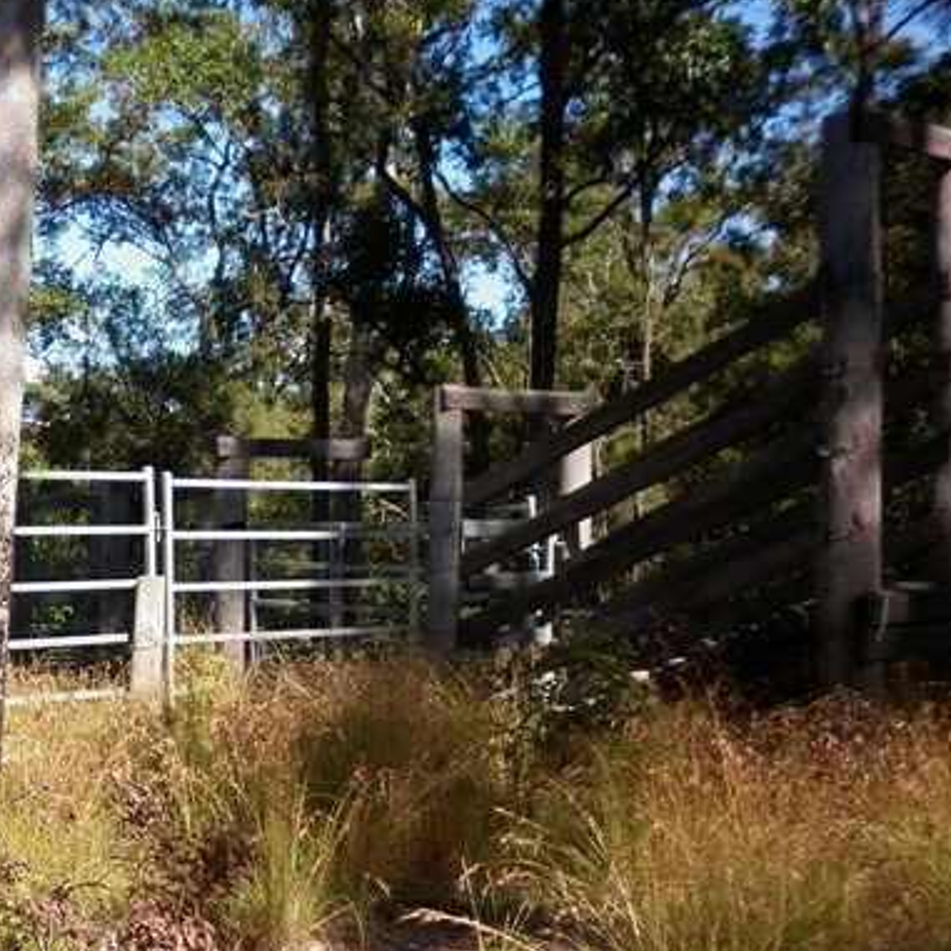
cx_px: 10
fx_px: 1616
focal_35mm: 52
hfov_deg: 30.6
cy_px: 572
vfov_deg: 32.7
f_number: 2.8
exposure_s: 1/640
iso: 80
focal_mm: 5
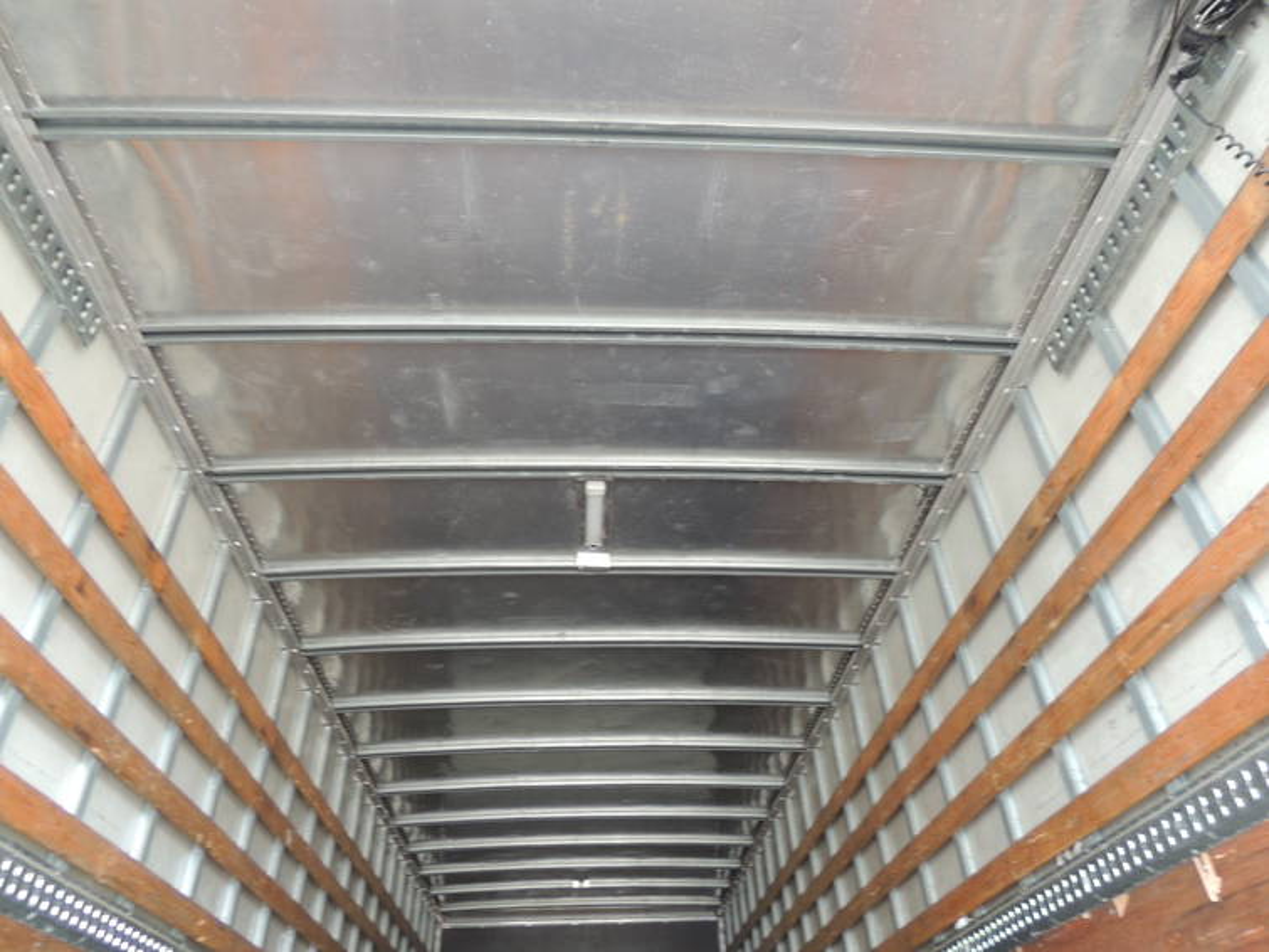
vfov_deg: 56.8
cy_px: 476
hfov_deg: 71.6
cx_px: 634
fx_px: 880
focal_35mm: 24
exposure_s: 1/30
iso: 180
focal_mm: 4.3
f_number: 3
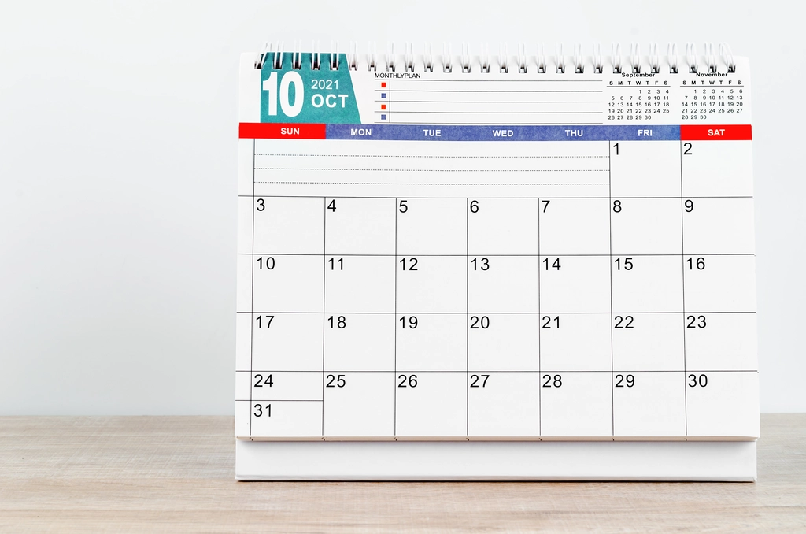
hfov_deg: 22.7
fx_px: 2011
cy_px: 267
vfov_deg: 15.1
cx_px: 403
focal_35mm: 90
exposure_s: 1/100
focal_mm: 60
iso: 100
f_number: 11
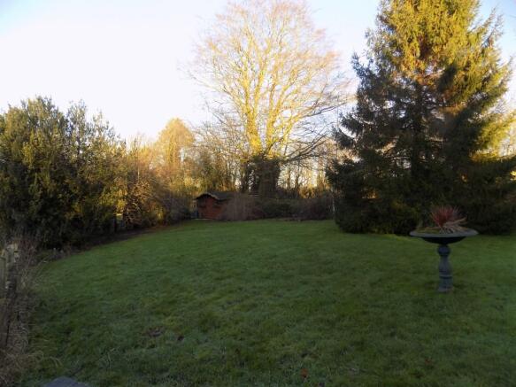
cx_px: 258
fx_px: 343
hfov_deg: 73.9
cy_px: 194
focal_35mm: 23
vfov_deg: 58.9
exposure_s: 1/125
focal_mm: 4
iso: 80
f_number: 3.1
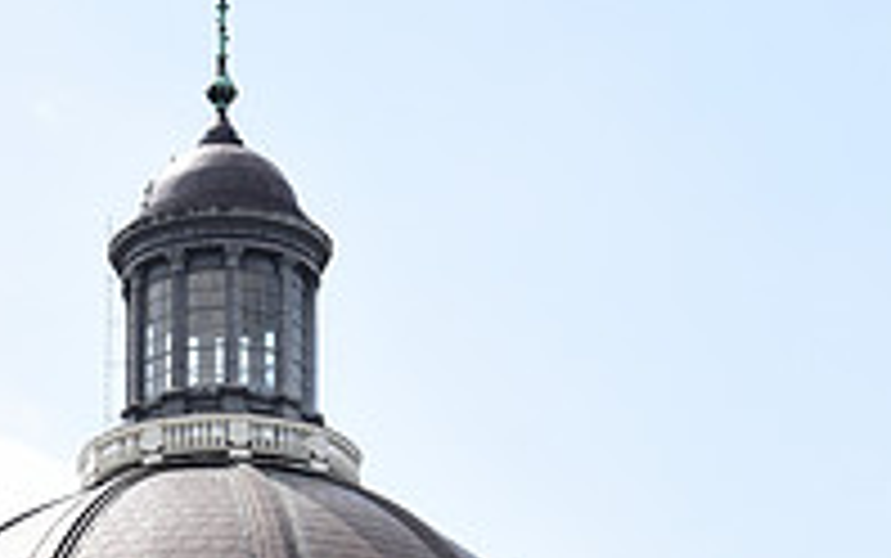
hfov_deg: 13.4
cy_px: 1102
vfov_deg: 8.1
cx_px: 209
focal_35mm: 155
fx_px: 3766
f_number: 9
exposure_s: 1/320
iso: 180
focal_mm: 52
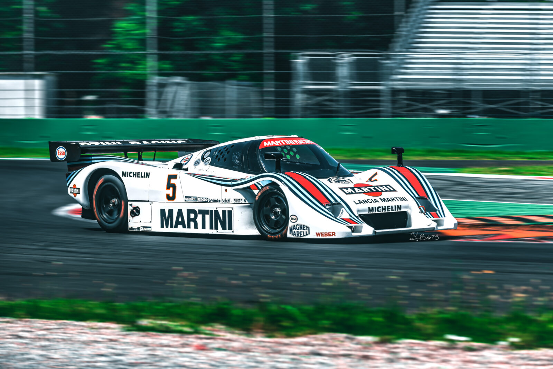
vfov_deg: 8.9
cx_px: 276
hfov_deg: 13.2
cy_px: 184
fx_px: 2382
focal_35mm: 155
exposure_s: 1/400
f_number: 6.3
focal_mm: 155
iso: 50
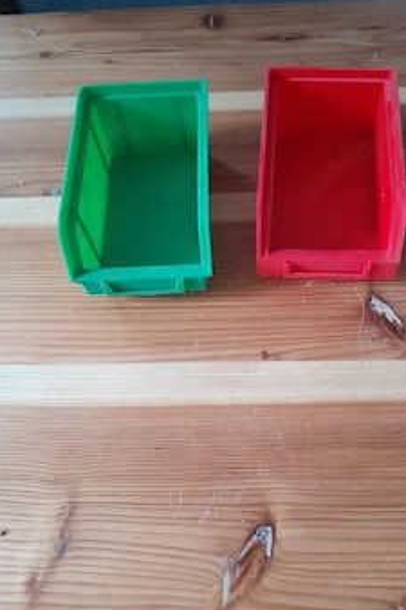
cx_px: 253
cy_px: 318
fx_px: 542
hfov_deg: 40.8
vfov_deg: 58.7
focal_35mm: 32
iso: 500
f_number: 1.8
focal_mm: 3.98
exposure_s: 1/33
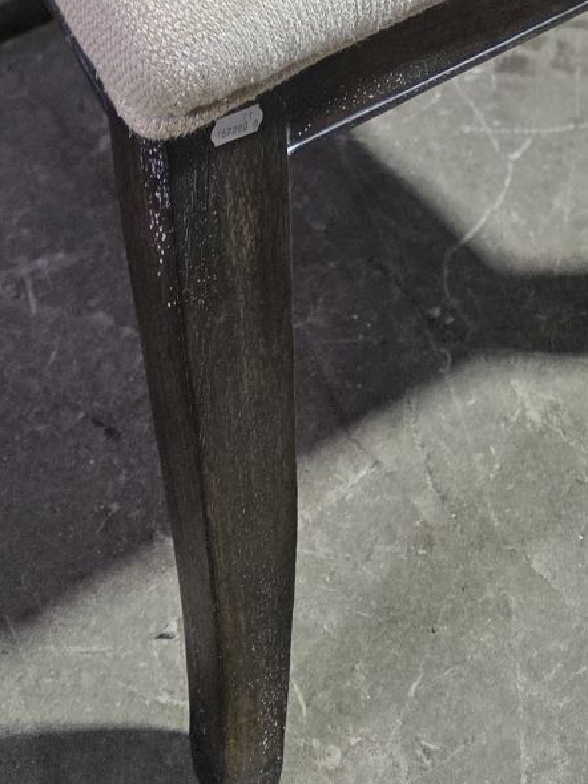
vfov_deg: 20.5
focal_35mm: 78
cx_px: 261
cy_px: -468
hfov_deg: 18.9
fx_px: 1768
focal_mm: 6.3
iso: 250
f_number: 1.7
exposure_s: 1/100
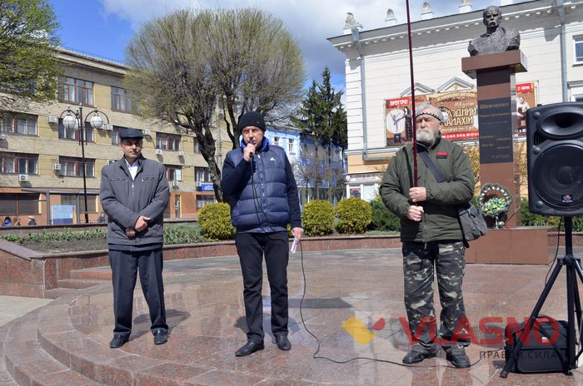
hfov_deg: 53.2
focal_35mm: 36
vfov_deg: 36.7
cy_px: 193
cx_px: 292
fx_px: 582
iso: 400
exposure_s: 1/1600
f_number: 6.3
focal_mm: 24
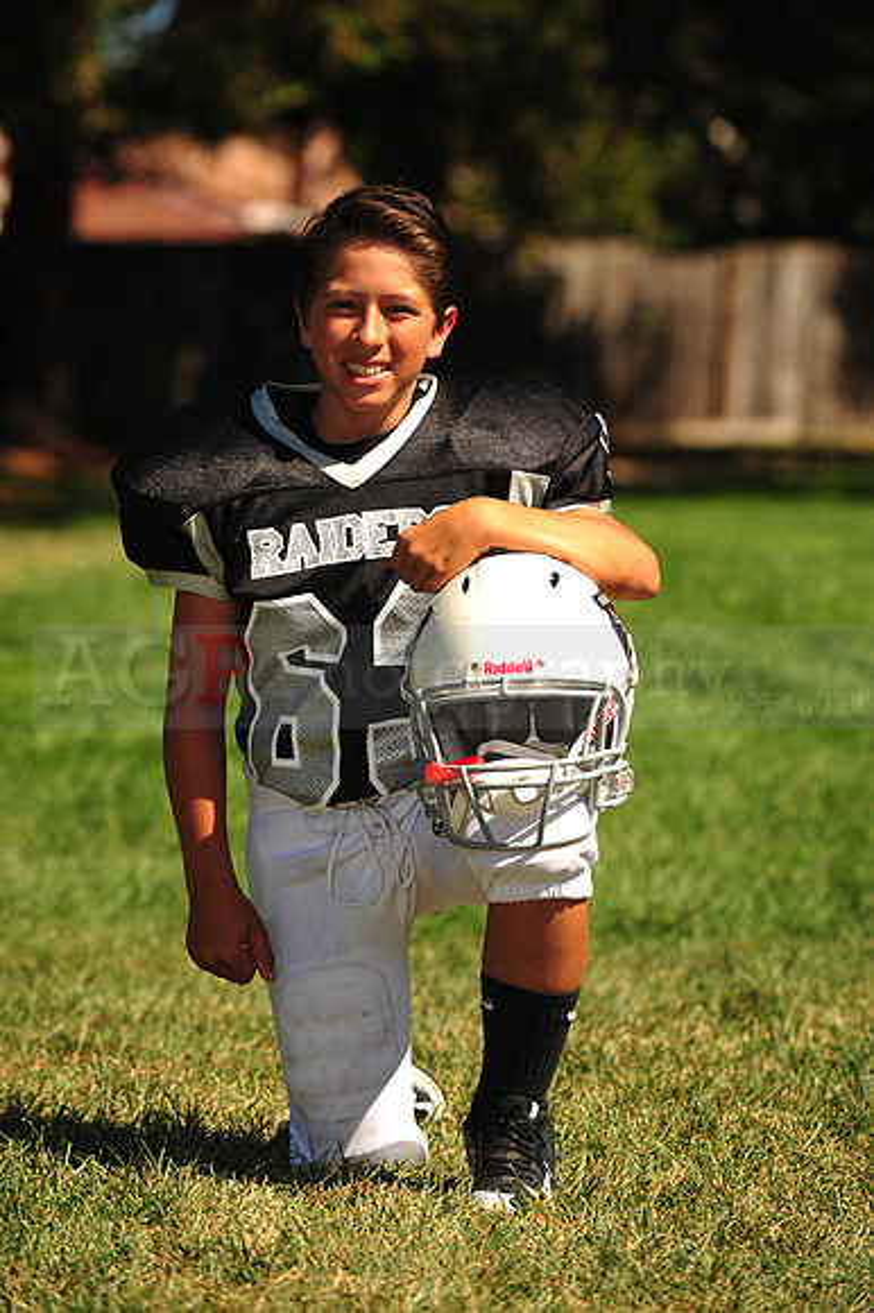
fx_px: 5833
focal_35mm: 160
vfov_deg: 12.8
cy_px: 656
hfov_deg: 8.6
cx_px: 437
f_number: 5
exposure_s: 1/640
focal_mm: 160
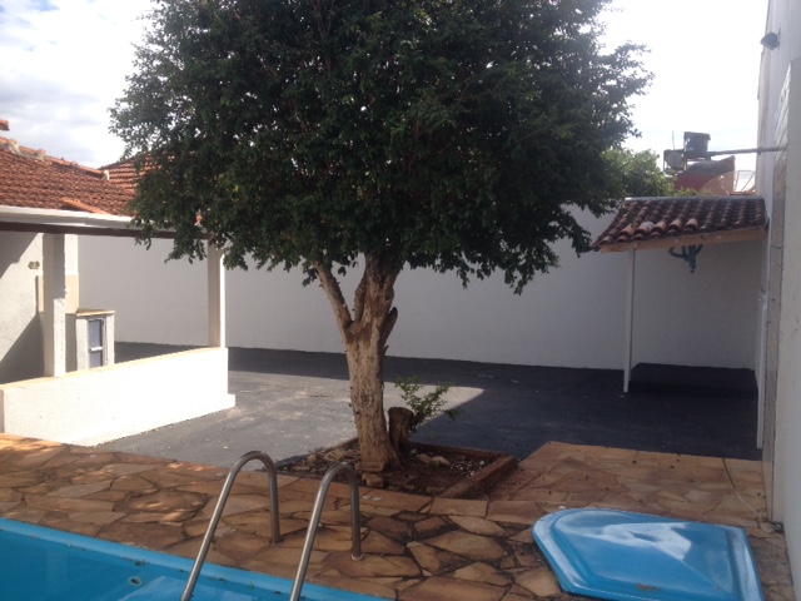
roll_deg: +1.8
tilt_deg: -6.8
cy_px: 300
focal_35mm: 35
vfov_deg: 40.7
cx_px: 400
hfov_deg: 52.6
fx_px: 810
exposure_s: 1/905
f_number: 2.4
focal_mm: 4.28
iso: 50
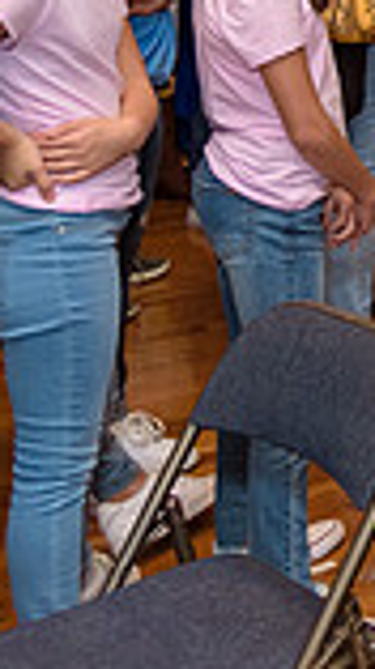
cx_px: 972
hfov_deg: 10.6
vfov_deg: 21.3
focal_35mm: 93
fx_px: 1648
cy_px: -134
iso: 2000
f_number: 4
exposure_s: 1/125
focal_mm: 24
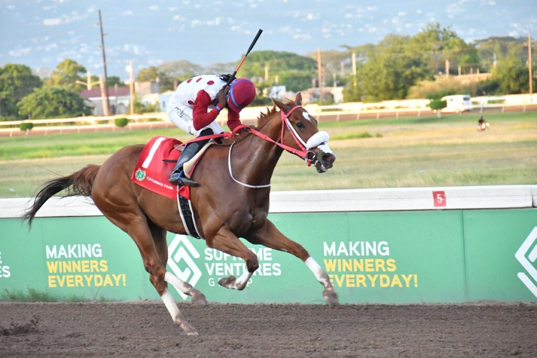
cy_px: 179
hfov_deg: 9.1
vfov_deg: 6.1
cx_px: 268
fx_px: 3356
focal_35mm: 225
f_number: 5.6
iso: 6400
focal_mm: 150
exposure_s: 1/1000
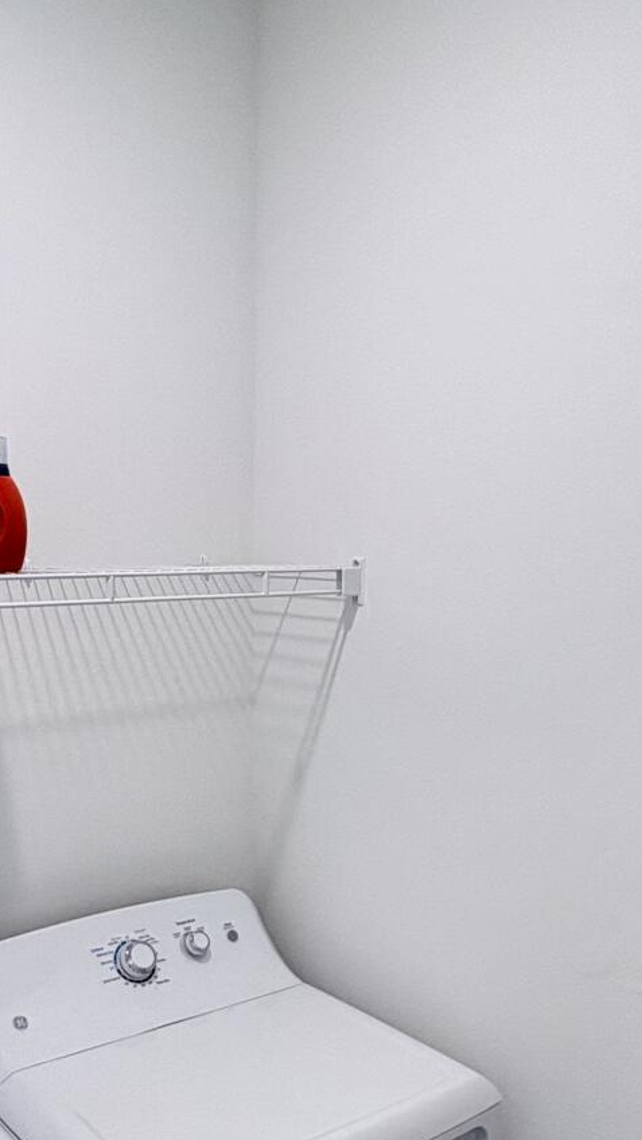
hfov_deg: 32.5
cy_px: 736
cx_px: 203
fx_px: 1089
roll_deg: -0.4
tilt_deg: -10.6
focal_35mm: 36
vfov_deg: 54.4
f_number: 2.2
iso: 100
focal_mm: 2.22
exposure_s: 1/99
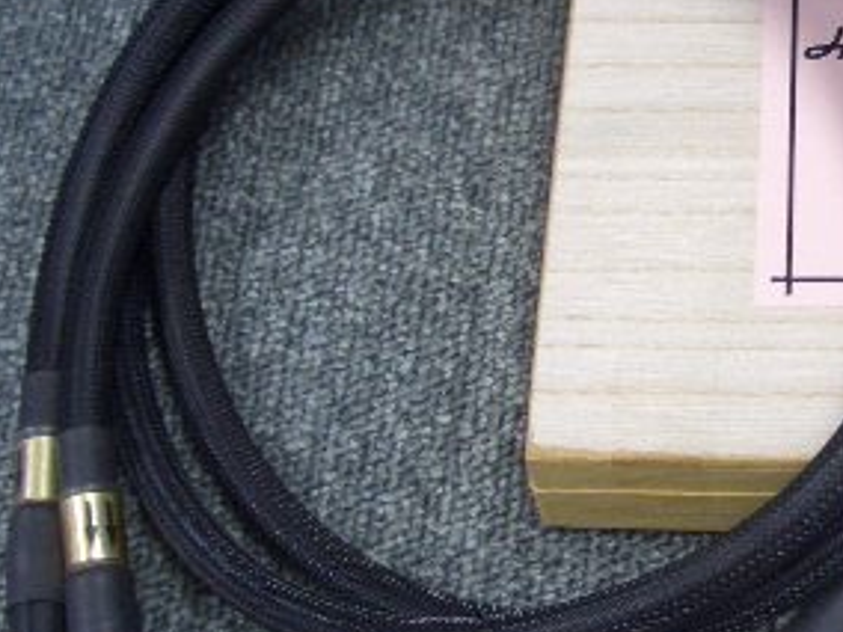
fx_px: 1924
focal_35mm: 79
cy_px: 297
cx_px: 873
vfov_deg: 18.7
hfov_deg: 23.5
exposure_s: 1/25
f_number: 2.6
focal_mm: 5.8
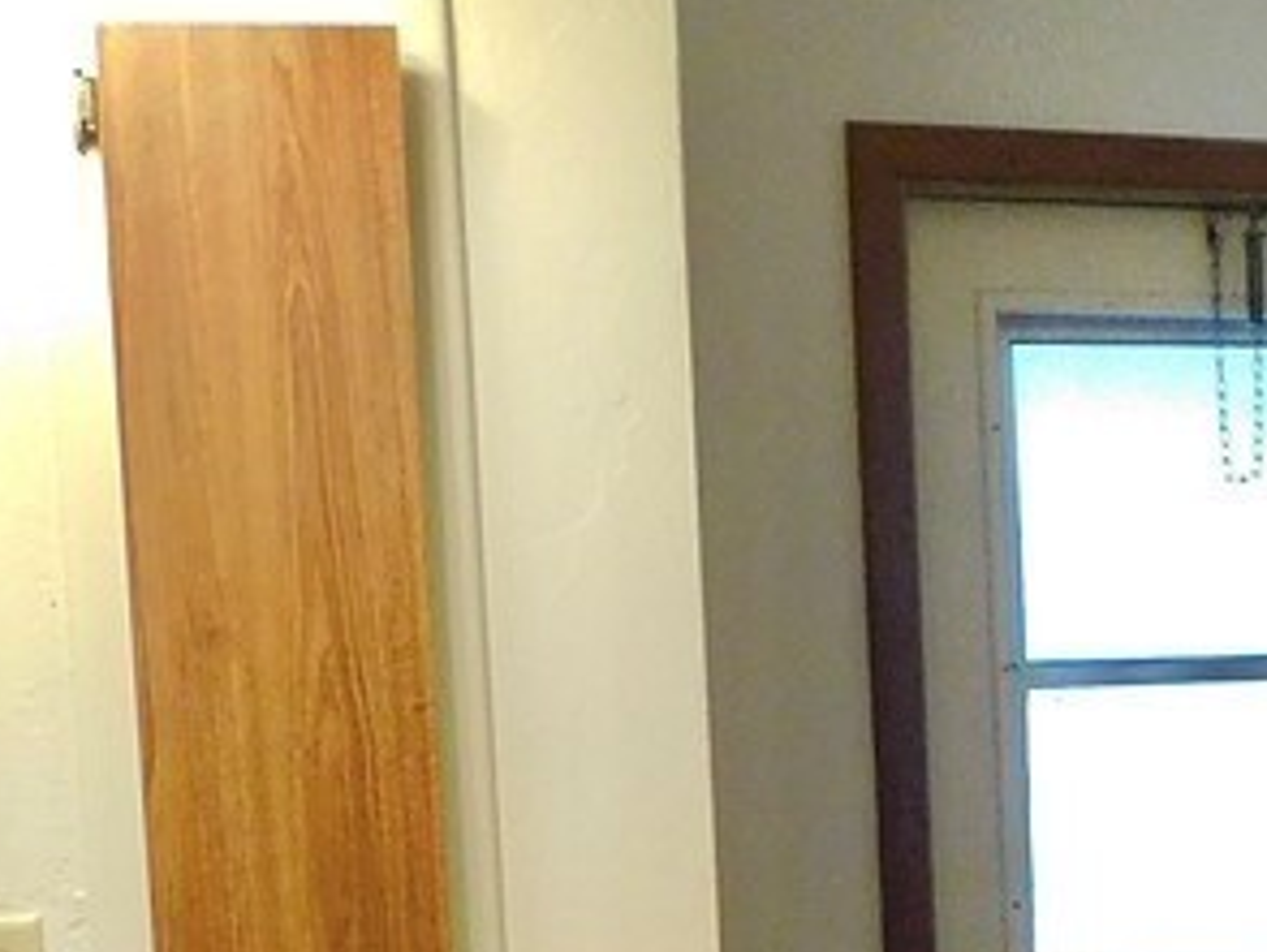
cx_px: 1241
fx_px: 2931
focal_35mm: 80
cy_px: 1055
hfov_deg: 23.5
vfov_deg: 17.8
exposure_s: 1/25
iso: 400
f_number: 3
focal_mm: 4
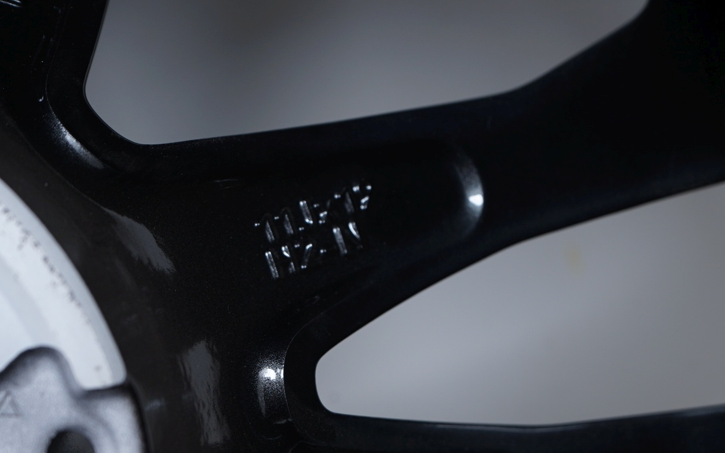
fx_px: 1660
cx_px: 397
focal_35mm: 84
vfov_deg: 15.5
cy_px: 322
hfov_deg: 24.6
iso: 250
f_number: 7.1
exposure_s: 1/125
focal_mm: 57
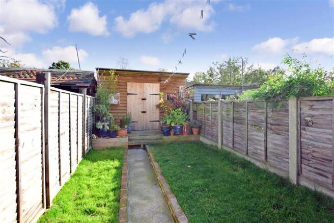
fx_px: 139
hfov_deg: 100.4
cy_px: 112
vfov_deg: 77.3
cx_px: 167
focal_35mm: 15
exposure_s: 1/160
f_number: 5.6
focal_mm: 10
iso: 200
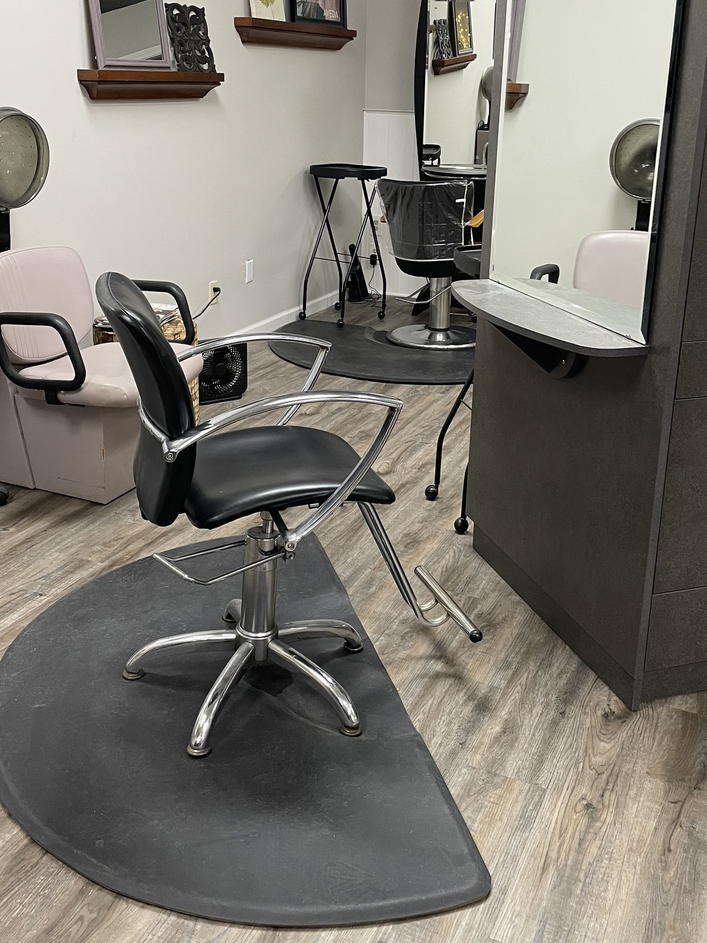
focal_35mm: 37
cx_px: 370
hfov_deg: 38.7
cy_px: 369
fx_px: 1008
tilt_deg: -16.1
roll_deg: -1.3
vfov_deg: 49.8
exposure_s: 1/60
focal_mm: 4.2
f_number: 1.6
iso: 160
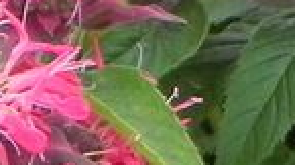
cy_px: 49
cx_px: 485
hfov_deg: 1.3
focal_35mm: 1701
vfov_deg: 0.7
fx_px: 13284
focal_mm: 37.7
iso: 160
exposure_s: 1/160
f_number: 5
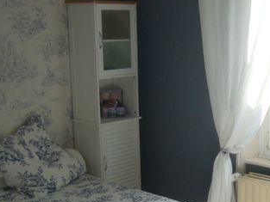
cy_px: 159
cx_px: 214
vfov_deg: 21.7
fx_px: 523
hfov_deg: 28.4
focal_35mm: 67
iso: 100
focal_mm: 5.8
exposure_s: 1/320
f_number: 2.8
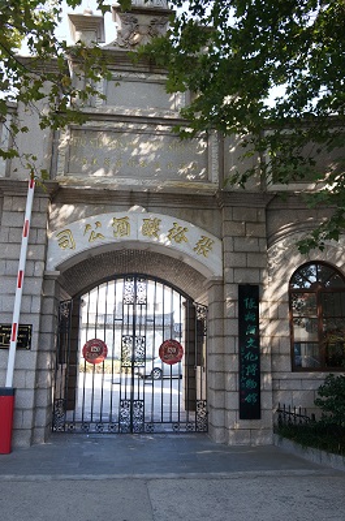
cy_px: 260
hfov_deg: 45.5
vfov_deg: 64.7
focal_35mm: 28
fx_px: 411
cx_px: 172
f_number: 4
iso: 100
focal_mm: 19
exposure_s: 1/60
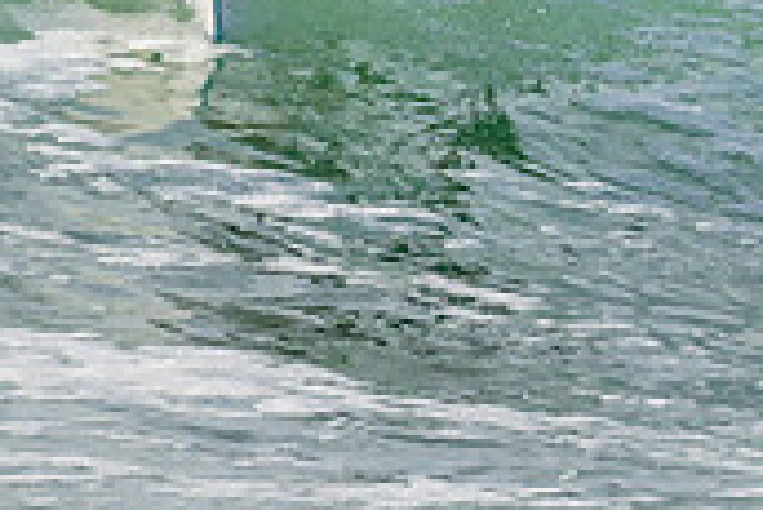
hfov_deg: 0.8
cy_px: -131
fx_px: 57081
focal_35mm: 2691
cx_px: 776
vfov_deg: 0.5
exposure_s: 1/2000
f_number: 11
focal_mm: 800
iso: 1000
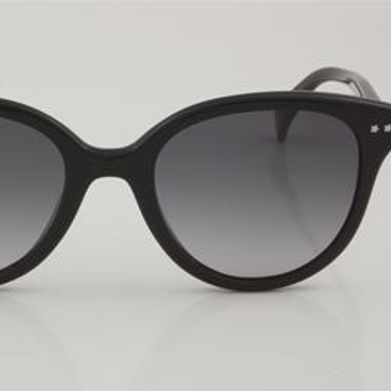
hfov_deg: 16.3
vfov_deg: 16.3
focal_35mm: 107
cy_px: 196
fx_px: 1363
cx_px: 109
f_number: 32
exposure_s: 1/3
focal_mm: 55
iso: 100
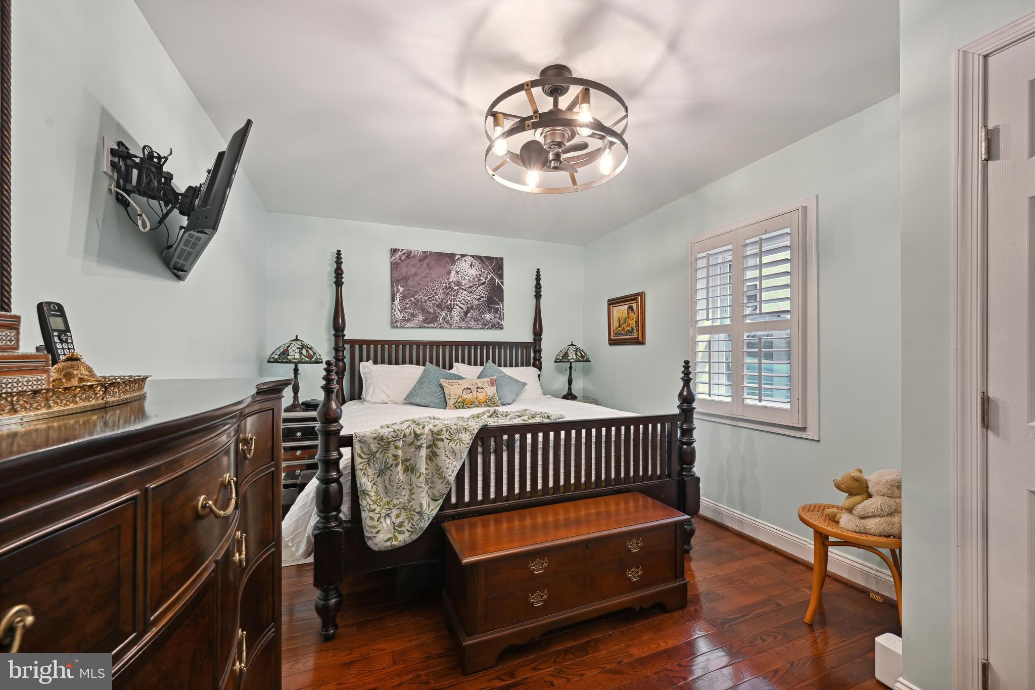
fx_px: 402
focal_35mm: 14
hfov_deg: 104.3
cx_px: 518
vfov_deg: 81.2
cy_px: 345
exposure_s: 1/3.33
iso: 200
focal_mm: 14
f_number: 9
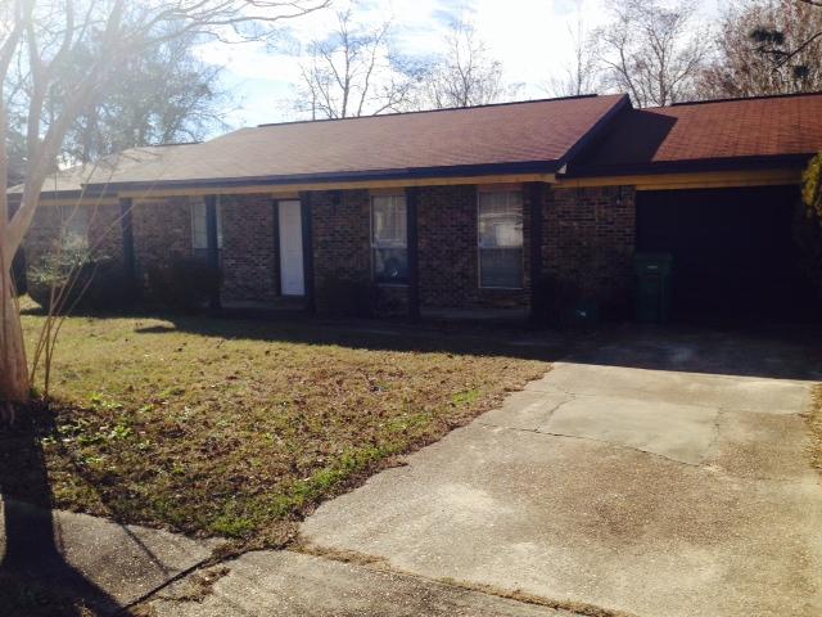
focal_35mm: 33
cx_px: 411
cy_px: 308
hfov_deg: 55.4
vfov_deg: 42.9
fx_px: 784
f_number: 2.4
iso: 50
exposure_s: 1/1355
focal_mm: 4.12
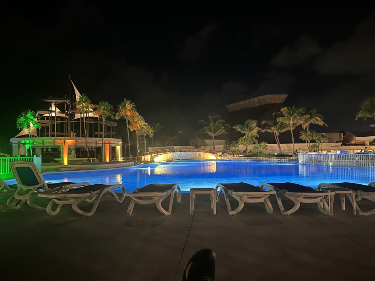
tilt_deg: +1.5
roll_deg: +0.8
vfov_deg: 53.1
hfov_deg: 67.3
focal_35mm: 26
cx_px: 197
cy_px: 144
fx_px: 282
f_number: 1.78
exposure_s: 1/9
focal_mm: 6.86
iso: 1600
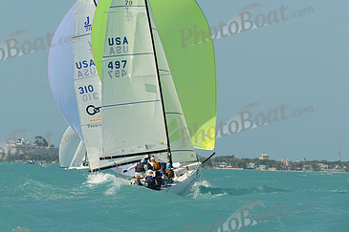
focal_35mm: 318
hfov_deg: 6.5
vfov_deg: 4.3
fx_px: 3081
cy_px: 86
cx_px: 130
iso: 200
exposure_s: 1/2000
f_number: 5
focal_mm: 200
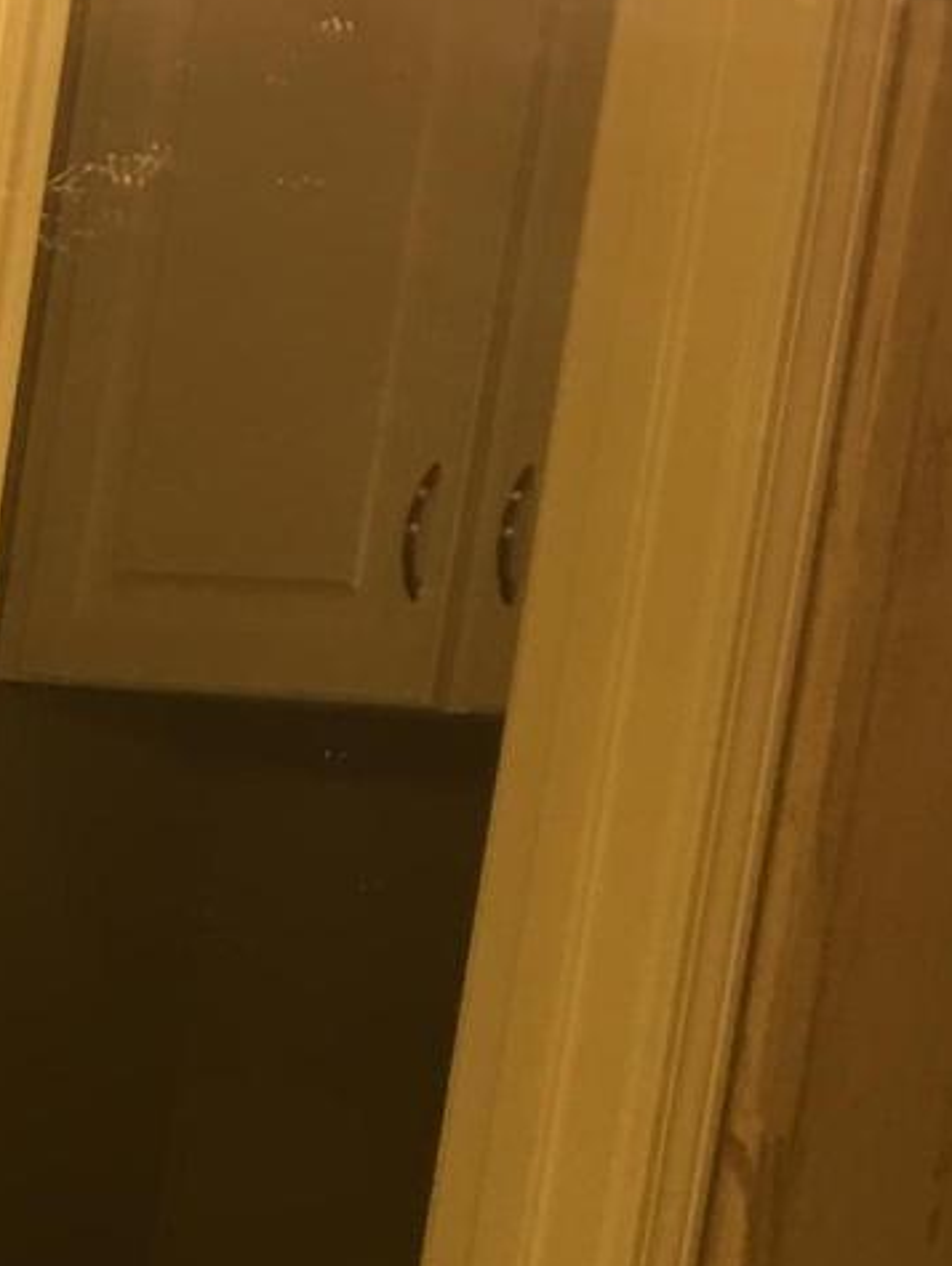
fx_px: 4468
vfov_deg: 15.4
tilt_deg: -11.6
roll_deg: -5.3
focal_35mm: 122
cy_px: 1642
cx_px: -1003
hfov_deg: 11.0
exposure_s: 1/15
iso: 25
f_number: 2.2
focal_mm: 4.15
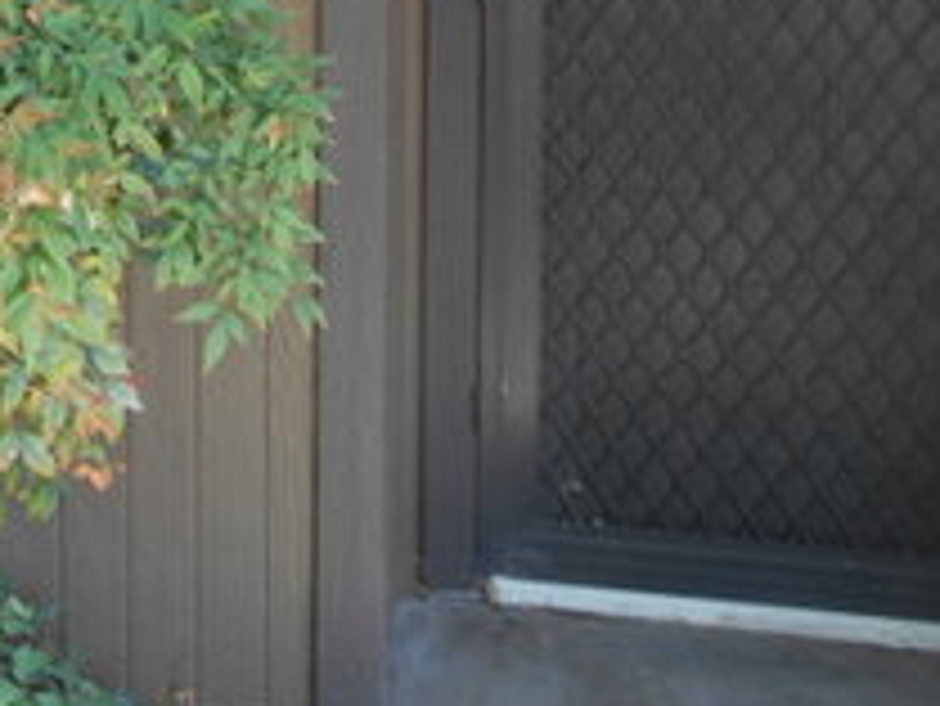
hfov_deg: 34.0
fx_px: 1440
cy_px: 76
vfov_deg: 26.7
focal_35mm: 53
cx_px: 79
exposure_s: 1/40
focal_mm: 4.6
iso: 80
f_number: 3.2
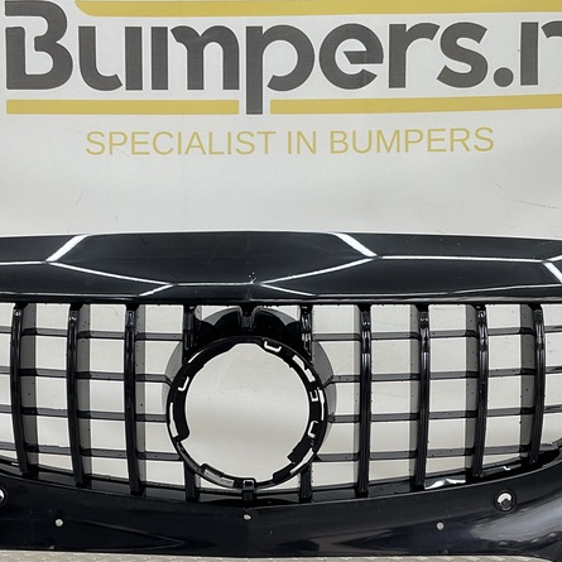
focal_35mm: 58
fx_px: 1065
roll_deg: -1.1
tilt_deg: -7.7
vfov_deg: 29.4
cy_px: 369
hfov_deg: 29.5
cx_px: 263
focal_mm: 3
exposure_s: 1/120
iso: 20
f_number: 1.8
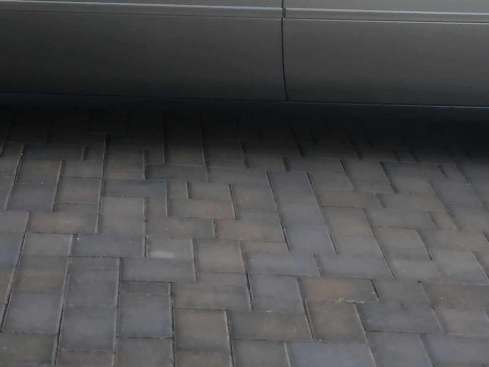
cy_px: 34
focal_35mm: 78
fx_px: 1102
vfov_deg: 18.6
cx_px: 205
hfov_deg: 25.0
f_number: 1.8
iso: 32
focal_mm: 3.98
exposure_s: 1/60
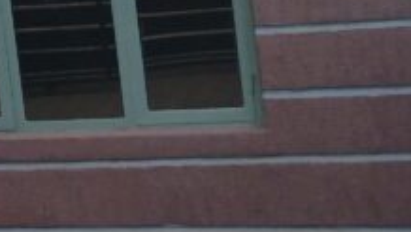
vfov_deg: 8.6
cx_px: -477
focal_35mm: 138
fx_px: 1505
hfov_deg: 13.0
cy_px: -130
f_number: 1.8
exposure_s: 1/50
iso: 100
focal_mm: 3.98
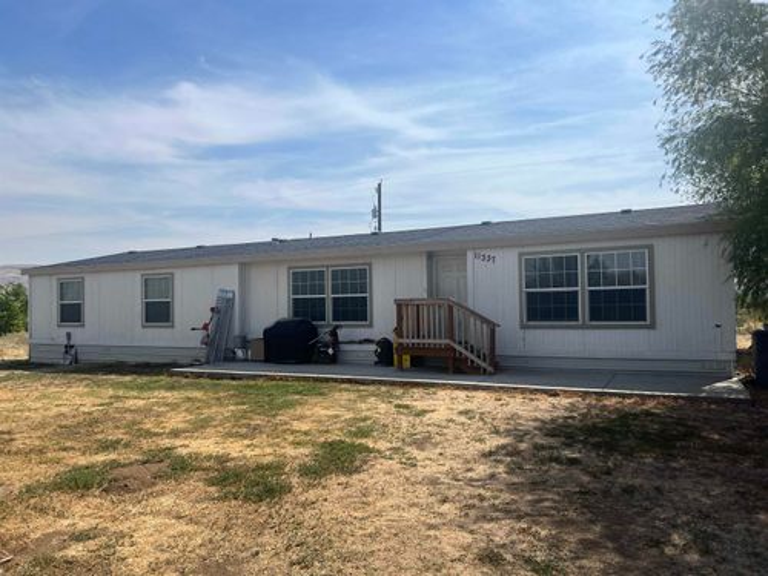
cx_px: 384
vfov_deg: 53.1
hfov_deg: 67.3
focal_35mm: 26
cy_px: 288
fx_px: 577
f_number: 1.5
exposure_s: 1/8696
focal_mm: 5.7
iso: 50
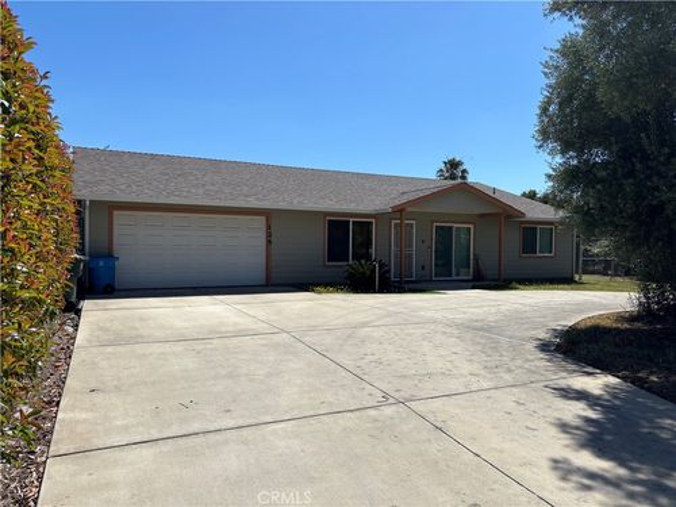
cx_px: 338
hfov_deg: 67.3
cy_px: 254
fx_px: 508
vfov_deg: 53.1
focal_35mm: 26
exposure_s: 1/5076
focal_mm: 5.96
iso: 50
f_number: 1.6
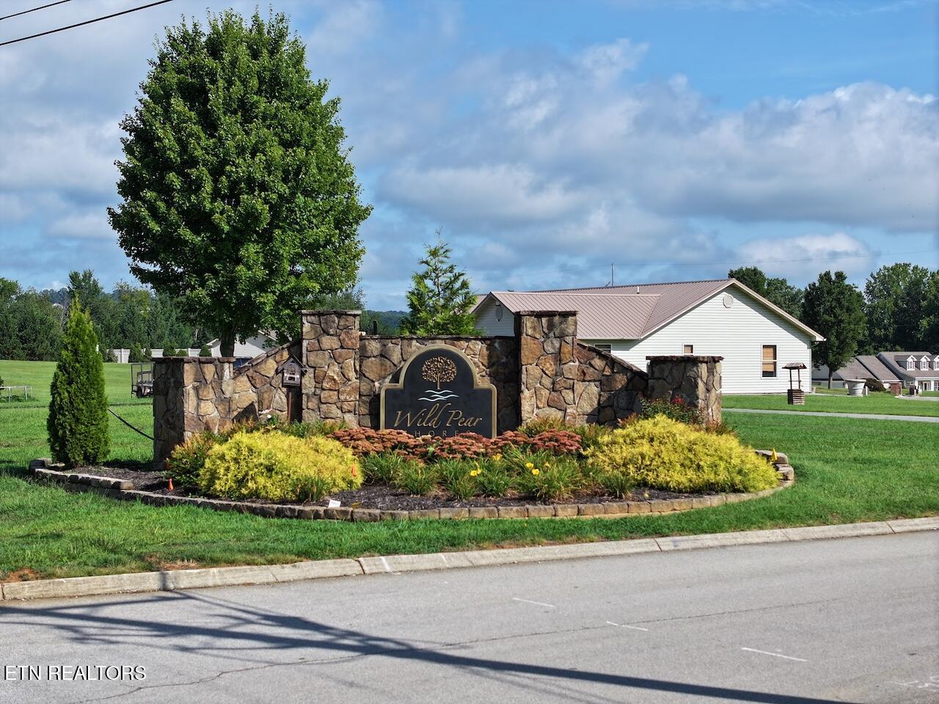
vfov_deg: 21.0
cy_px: 352
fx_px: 1899
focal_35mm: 70
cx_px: 470
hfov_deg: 27.8
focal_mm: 19.35
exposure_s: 1/1000
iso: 100
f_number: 2.8
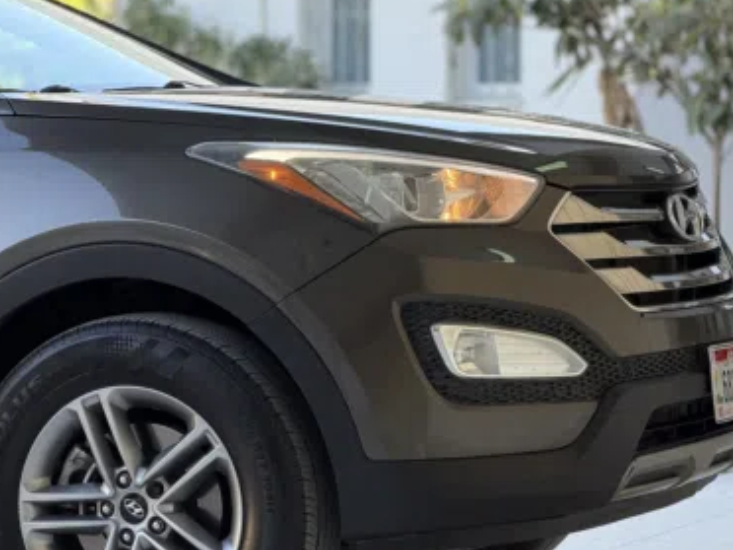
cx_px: 160
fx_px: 3642
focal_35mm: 172
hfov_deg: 11.5
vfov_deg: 8.6
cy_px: 270
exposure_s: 1/121
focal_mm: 16.89
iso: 100
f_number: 2.8
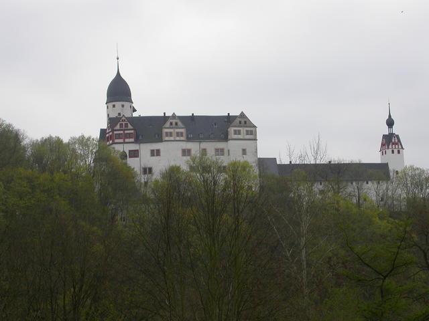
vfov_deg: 15.9
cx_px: 214
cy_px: 160
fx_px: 1153
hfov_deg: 21.1
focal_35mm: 93
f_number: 6.1
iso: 100
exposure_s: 1/329
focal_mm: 19.3
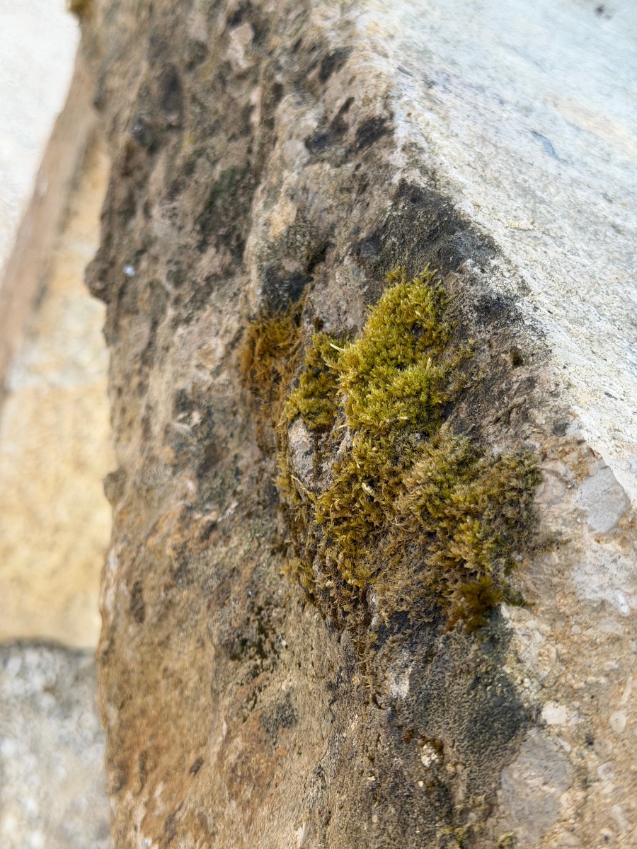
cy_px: 424
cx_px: 318
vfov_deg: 39.7
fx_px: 1178
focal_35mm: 48
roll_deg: -28.1
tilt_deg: -31.1
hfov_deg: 30.3
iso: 80
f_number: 1.78
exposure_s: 1/726
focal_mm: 6.76
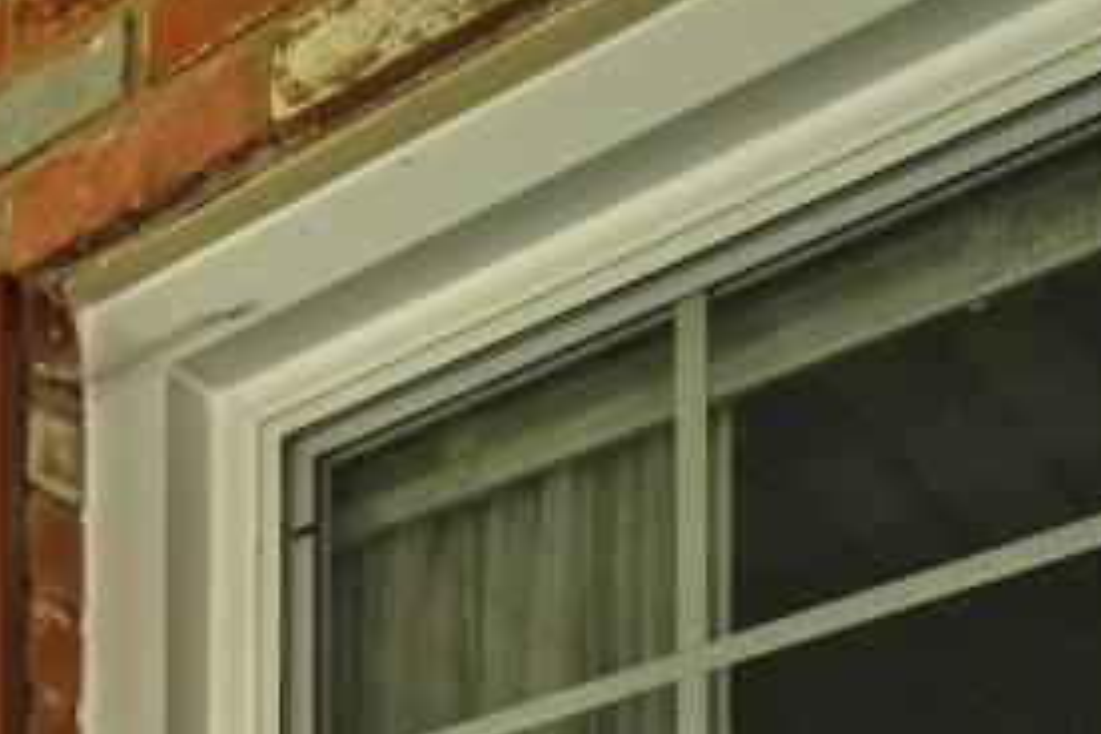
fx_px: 2324
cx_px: -762
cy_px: 1719
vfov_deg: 13.5
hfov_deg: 20.6
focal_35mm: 76
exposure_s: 1/250
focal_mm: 14
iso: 250
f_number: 4
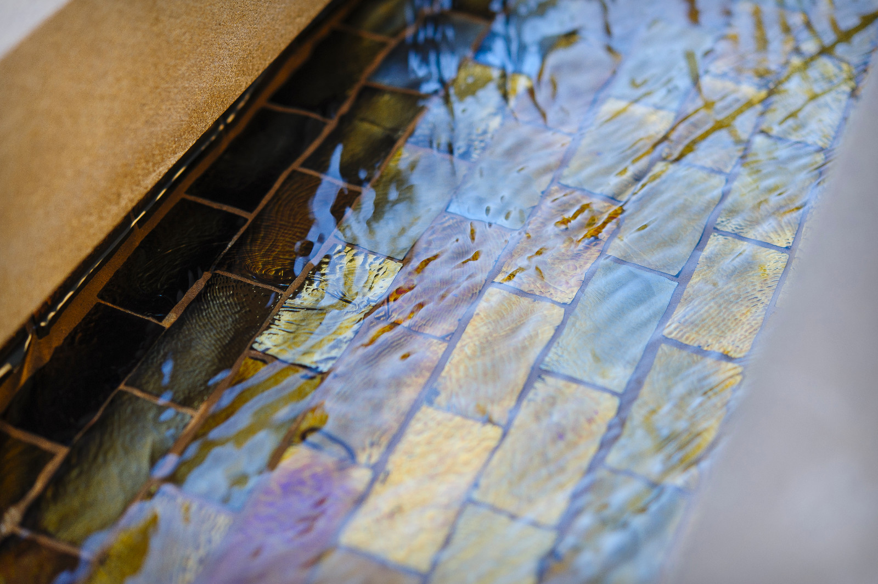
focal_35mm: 60
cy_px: 292
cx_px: 439
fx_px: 1462
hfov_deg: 33.4
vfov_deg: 22.6
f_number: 4
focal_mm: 60
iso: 200
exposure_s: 1/100
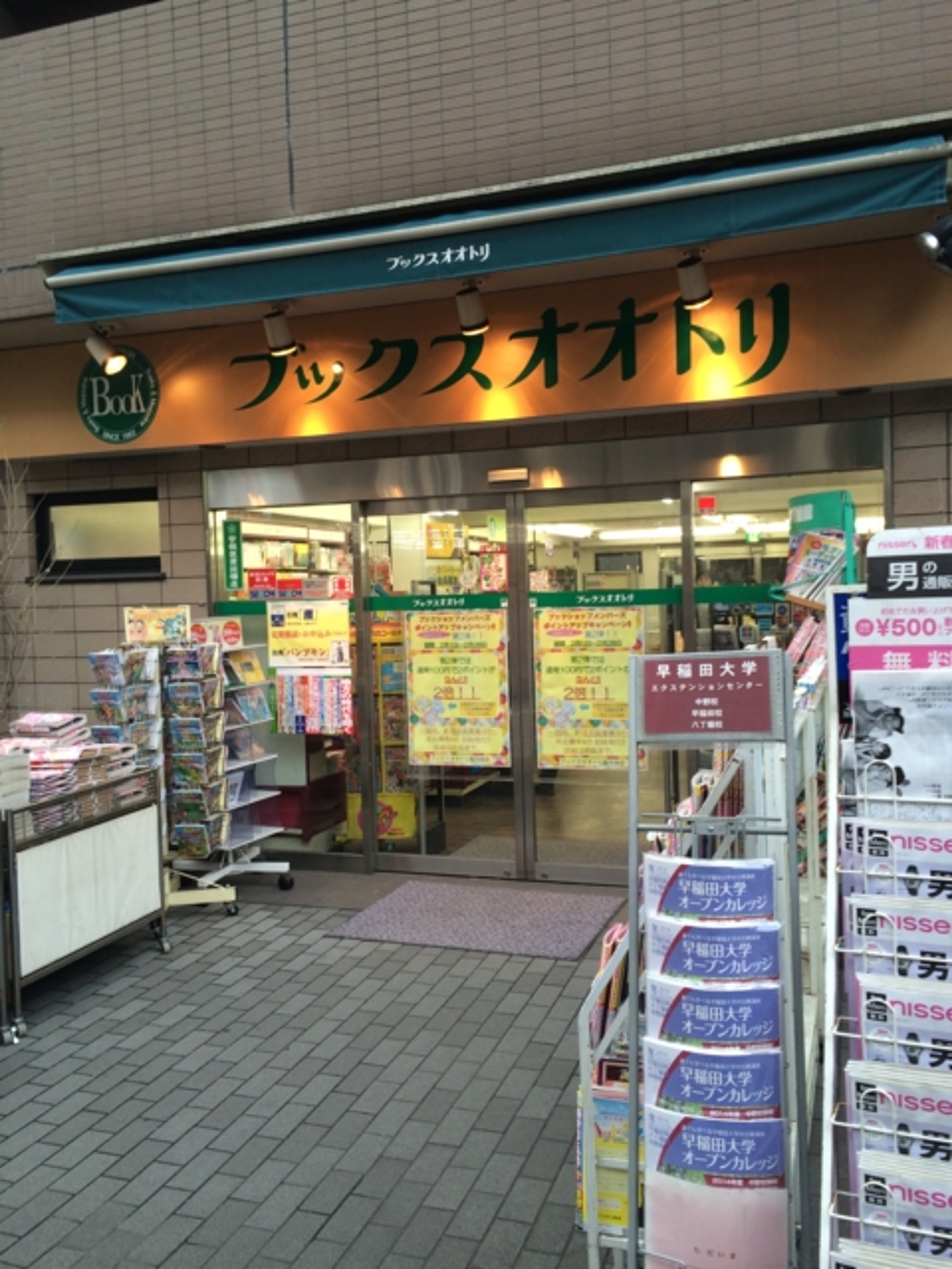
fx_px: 1063
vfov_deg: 61.7
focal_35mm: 29
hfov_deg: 48.2
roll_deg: +2.1
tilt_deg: -3.1
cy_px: 634
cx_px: 476
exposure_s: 1/60
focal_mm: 4.15
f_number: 2.2
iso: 40
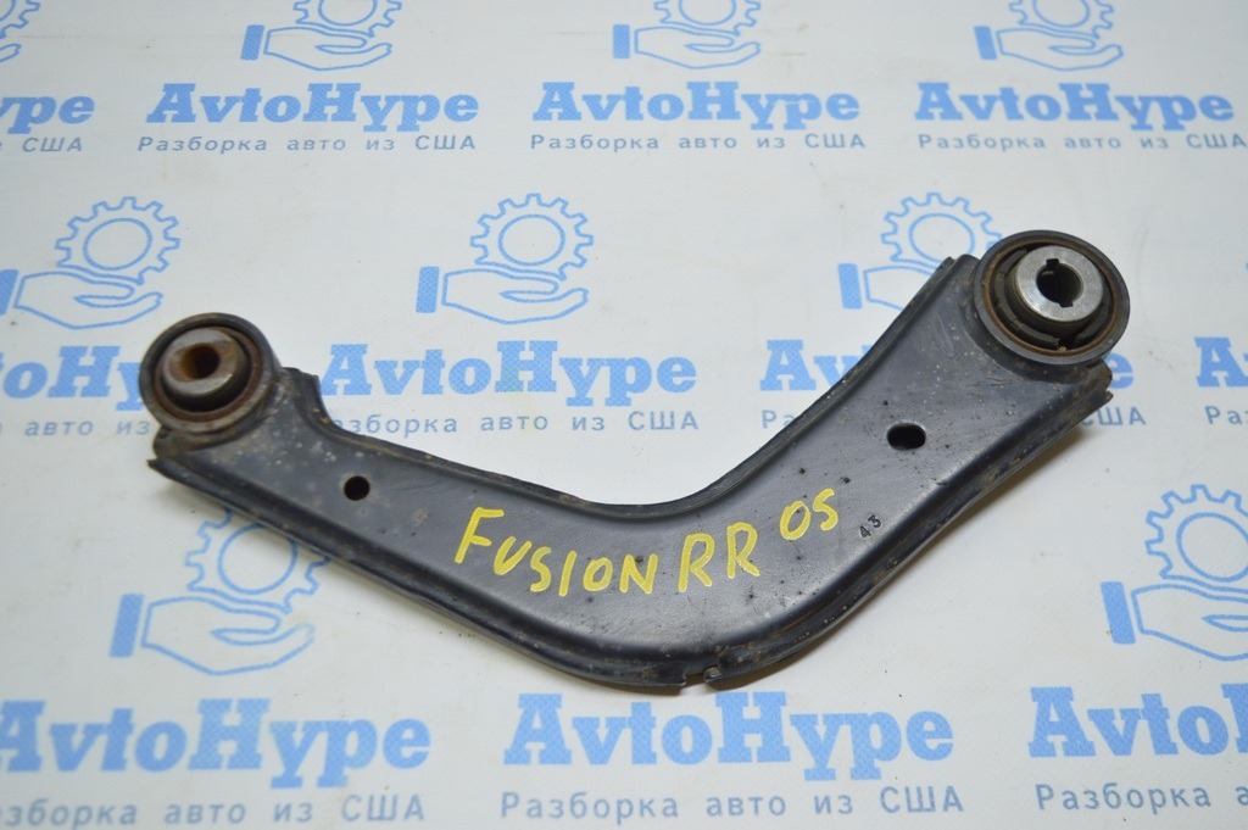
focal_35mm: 36
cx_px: 624
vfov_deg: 36.8
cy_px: 415
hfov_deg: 53.2
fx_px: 1247
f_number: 4
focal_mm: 24
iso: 400
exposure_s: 1/60
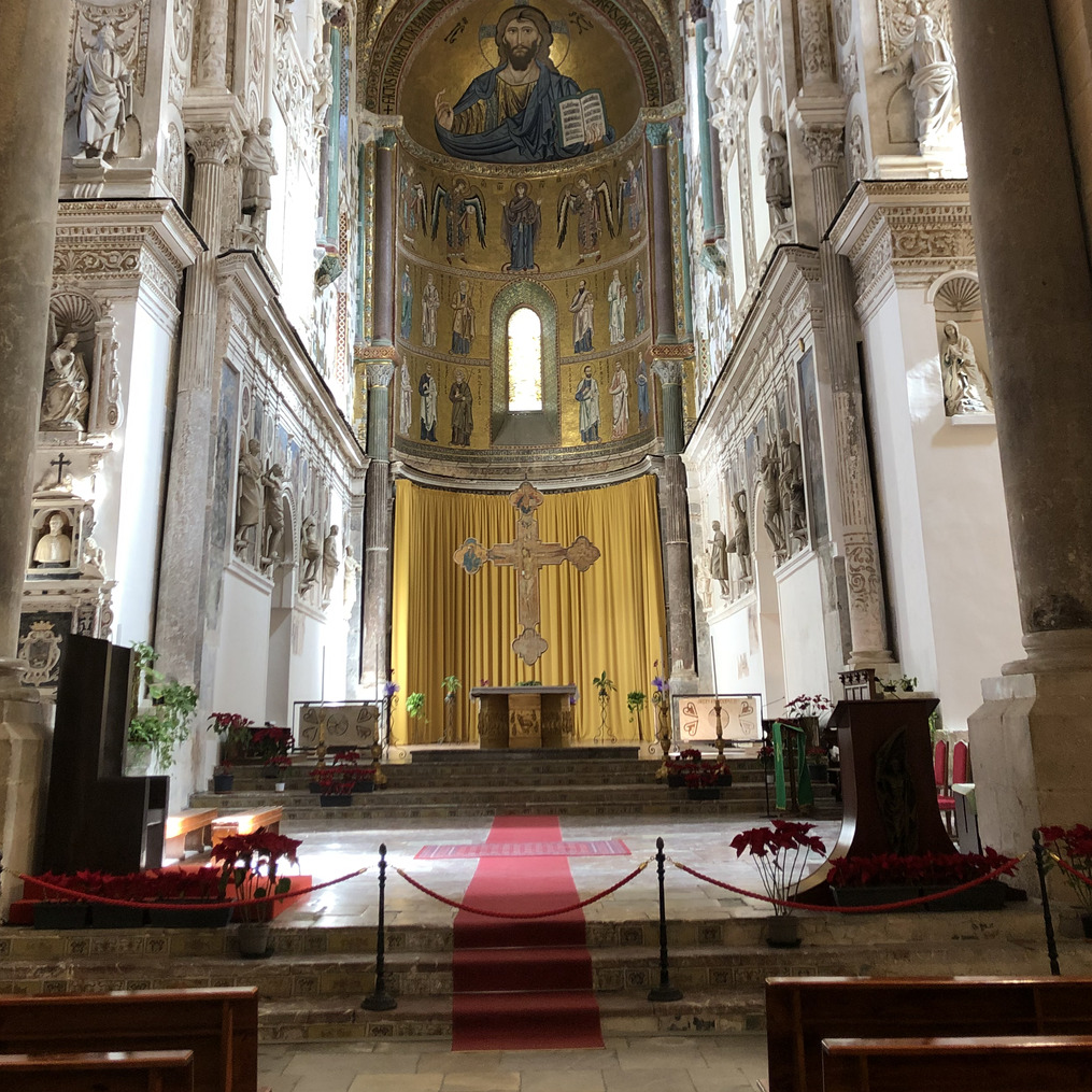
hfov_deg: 42.8
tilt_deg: +17.3
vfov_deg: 41.9
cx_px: 533
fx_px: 1392
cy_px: 310
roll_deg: +1.2
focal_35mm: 39
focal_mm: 4
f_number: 1.8
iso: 40
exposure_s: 1/20
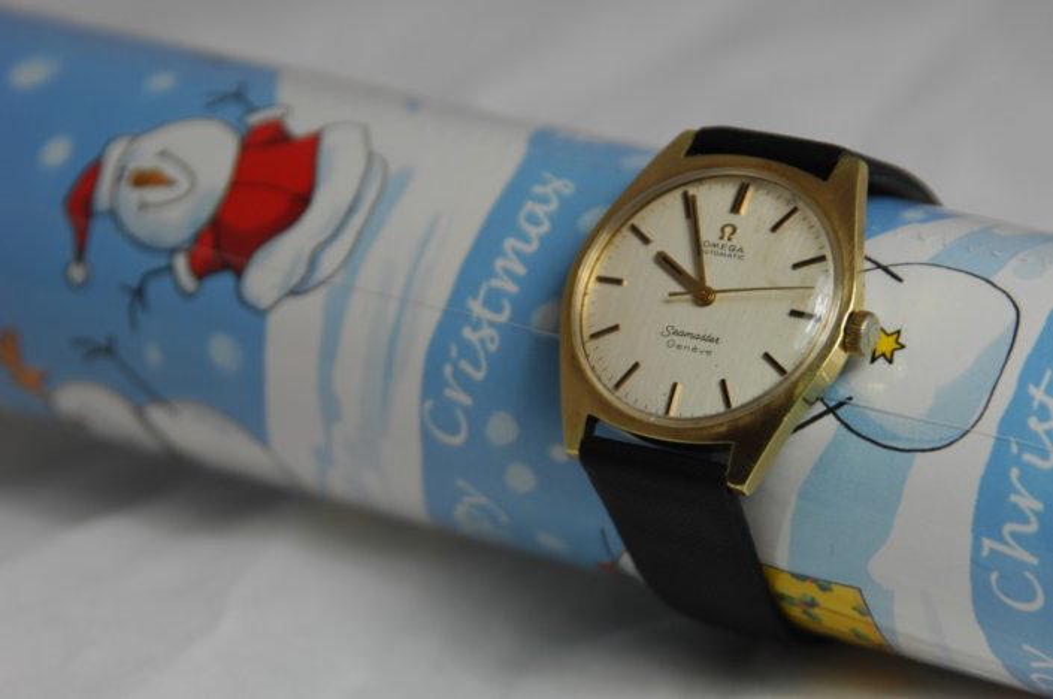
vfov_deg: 6.8
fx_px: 5915
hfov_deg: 10.2
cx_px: 526
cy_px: 350
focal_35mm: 202
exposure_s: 1/160
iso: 200
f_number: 6
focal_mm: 135
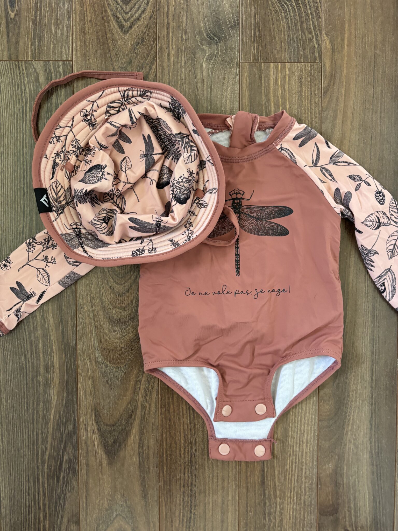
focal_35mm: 26
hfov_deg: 53.1
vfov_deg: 67.3
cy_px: 266
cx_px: 199
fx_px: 399
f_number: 1.6
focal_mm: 5.96
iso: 320
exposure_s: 1/60
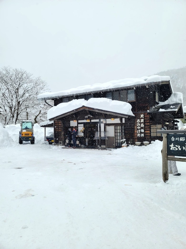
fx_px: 179
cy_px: 124
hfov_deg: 54.9
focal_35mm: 25
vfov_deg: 69.4
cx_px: 93
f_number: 1.8
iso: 20
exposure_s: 1/357
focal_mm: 7
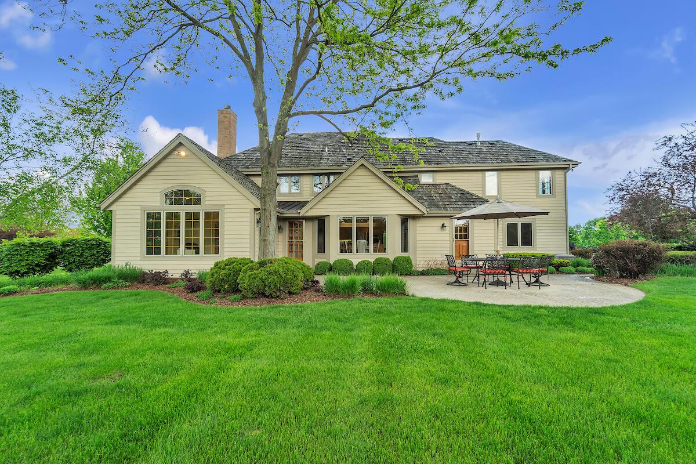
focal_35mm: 14
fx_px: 271
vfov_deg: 81.2
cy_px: 232
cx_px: 348
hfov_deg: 104.3
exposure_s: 1/80
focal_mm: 14
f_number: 9
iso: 125
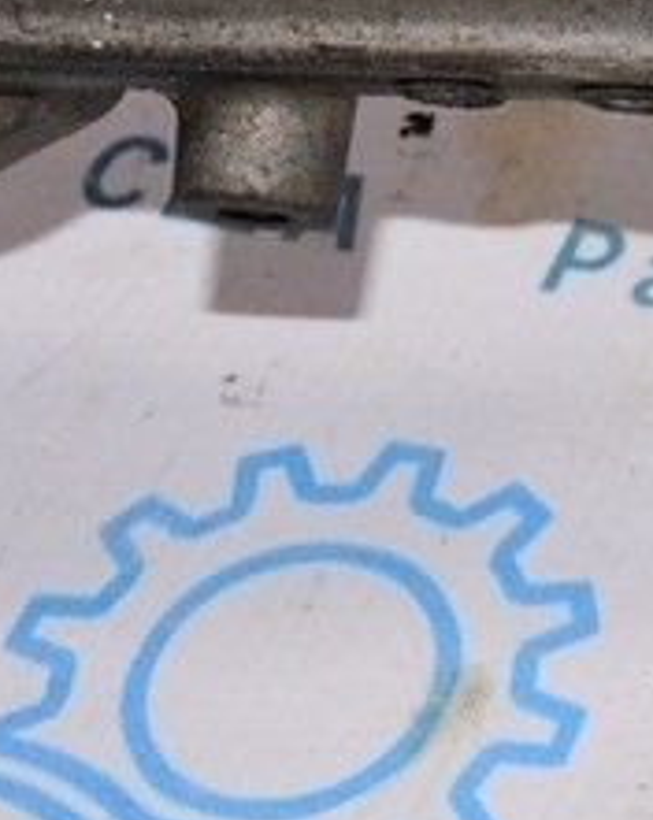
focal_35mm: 150
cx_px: 1406
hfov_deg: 9.4
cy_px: 58
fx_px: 3638
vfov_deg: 12.7
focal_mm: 23
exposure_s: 1/200
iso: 1600
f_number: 8
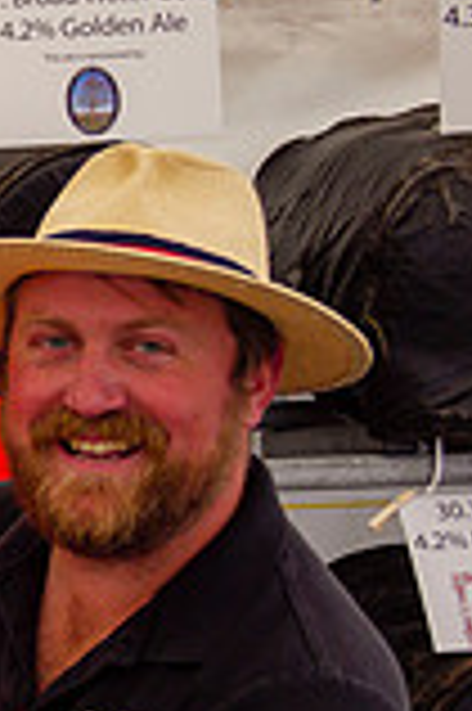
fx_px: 2188
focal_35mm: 111
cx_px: -760
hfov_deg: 10.2
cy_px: 493
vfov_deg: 18.4
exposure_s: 1/500
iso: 200
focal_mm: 14
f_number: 2.5
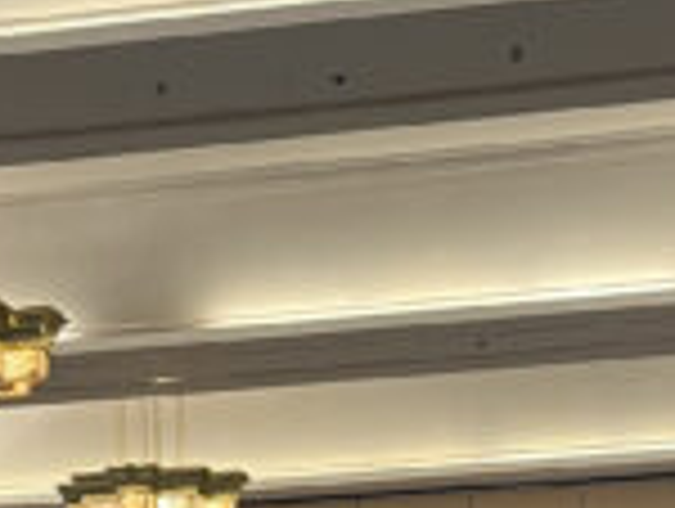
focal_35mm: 133
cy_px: 566
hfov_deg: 14.7
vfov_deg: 11.0
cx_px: 158
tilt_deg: +8.1
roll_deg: +1.0
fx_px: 2598
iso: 80
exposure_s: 1/50
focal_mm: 5.1
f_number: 1.6
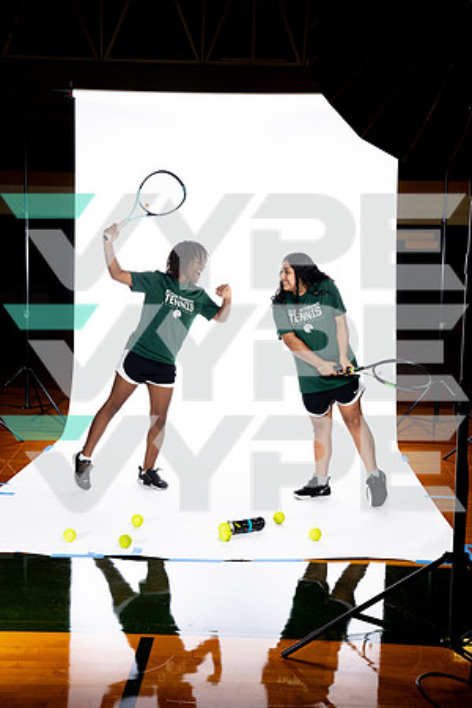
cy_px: 354
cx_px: 236
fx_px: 885
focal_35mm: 45
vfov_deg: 43.6
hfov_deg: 29.9
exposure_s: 1/250
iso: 400
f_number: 5.6
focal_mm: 45
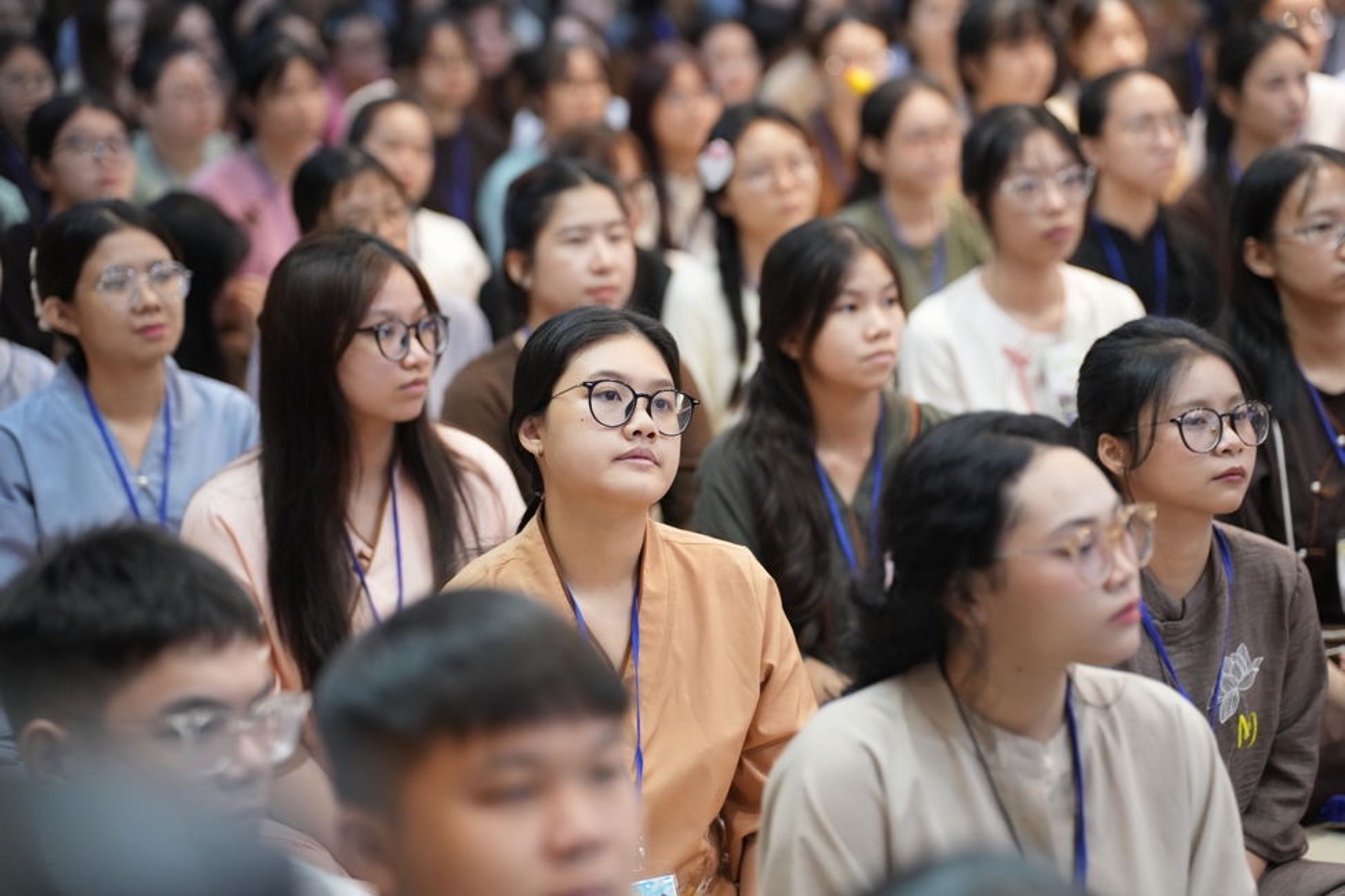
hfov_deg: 19.5
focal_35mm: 105
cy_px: 448
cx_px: 672
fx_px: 3923
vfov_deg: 13.0
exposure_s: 1/125
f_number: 2.8
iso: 4000
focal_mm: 105
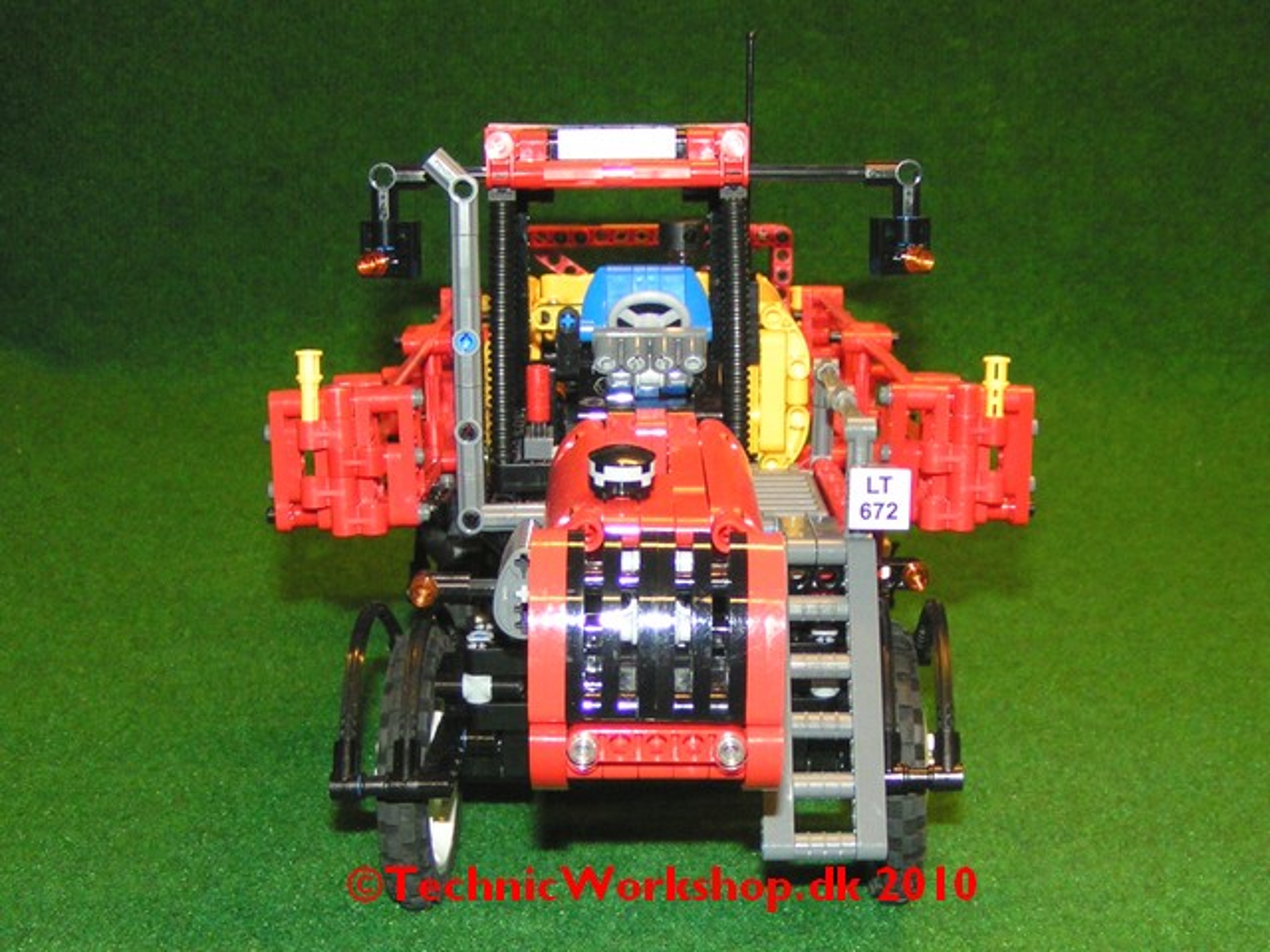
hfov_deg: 49.0
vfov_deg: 37.7
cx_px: 635
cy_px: 476
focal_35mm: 38
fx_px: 1394
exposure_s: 1/40
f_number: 2.8
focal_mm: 5.8
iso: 200
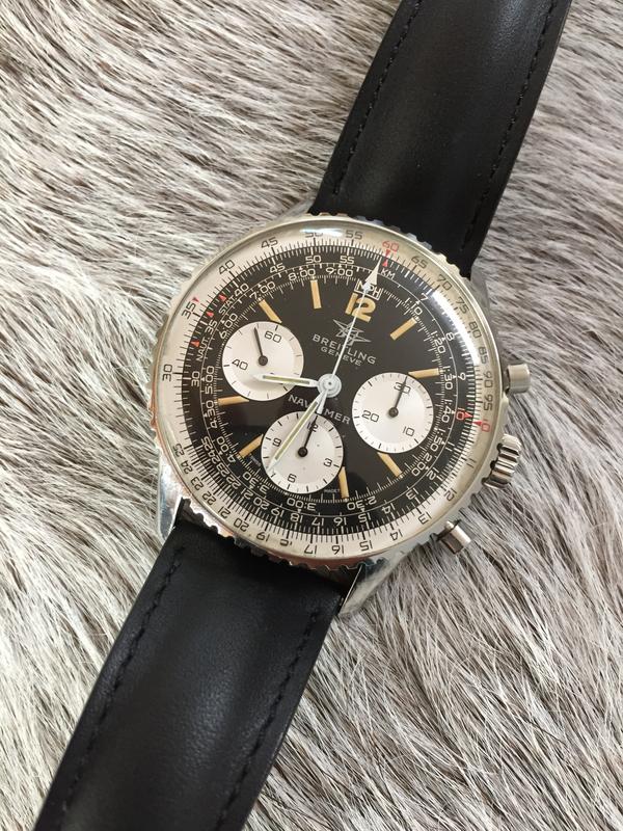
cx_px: 312
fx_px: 696
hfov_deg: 48.2
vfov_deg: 61.7
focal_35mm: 29
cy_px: 416
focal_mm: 4.15
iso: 125
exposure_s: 1/33
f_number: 2.2
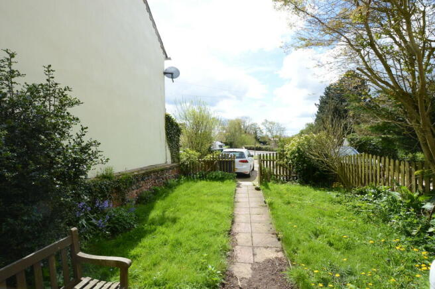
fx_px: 181
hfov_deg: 100.4
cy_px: 144
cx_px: 218
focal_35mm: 15
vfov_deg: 77.2
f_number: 8
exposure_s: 1/100
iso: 100
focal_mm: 10
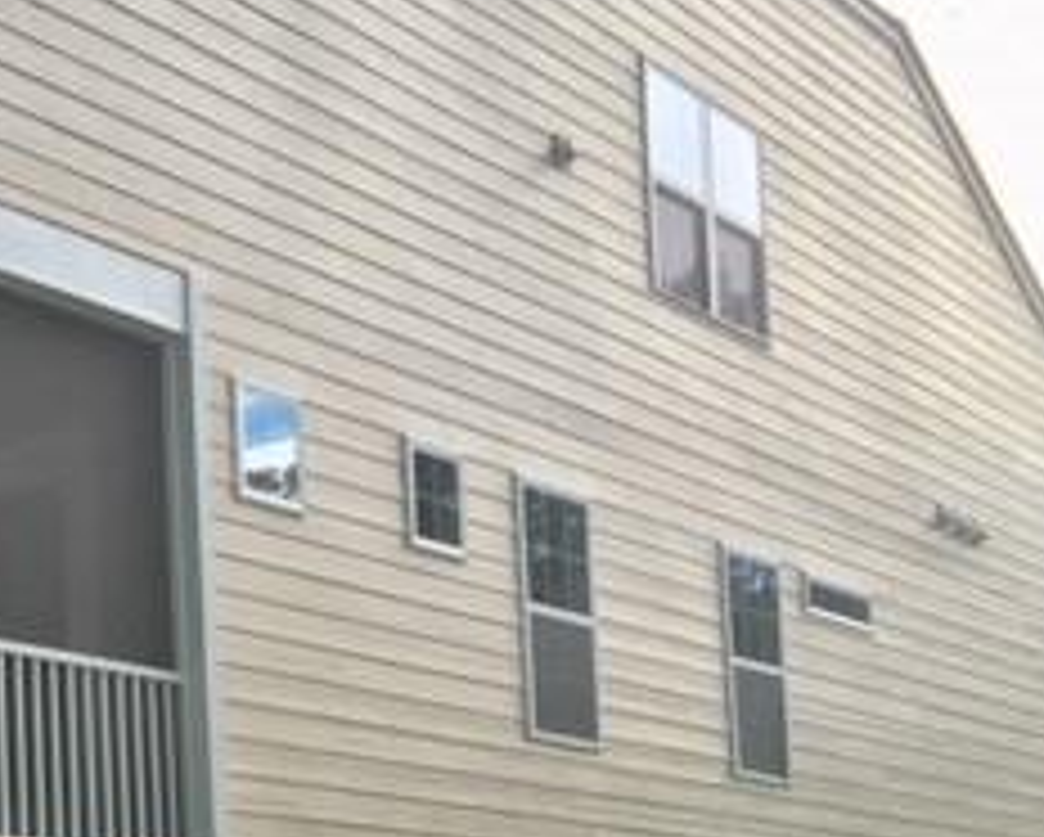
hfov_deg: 22.3
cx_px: -252
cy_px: 864
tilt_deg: +6.7
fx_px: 2412
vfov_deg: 19.1
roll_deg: +0.1
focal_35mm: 78
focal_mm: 4.15
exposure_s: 1/810
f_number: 2.2
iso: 25
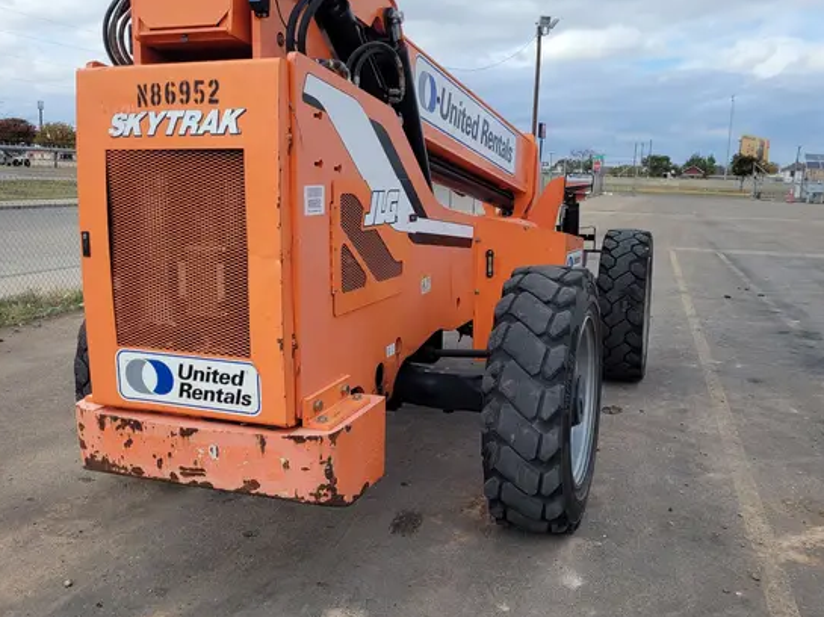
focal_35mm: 35
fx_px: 833
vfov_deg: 40.7
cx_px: 411
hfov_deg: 52.7
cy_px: 317
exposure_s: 1/1529
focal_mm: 5.4
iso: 40
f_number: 1.8
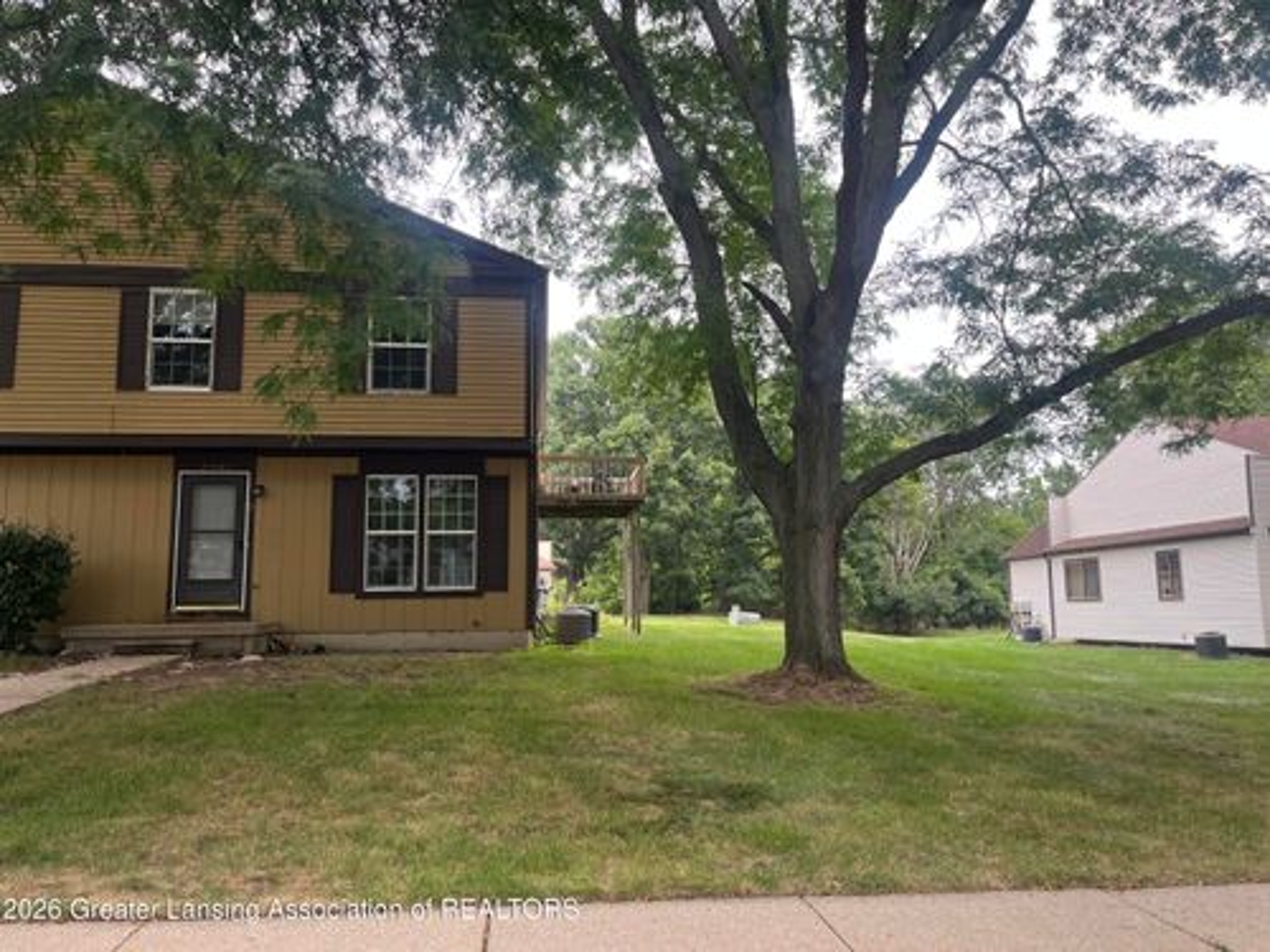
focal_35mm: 26
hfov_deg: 67.3
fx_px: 954
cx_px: 635
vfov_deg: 53.1
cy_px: 476
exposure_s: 1/362
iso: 50
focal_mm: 5.1
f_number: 1.6
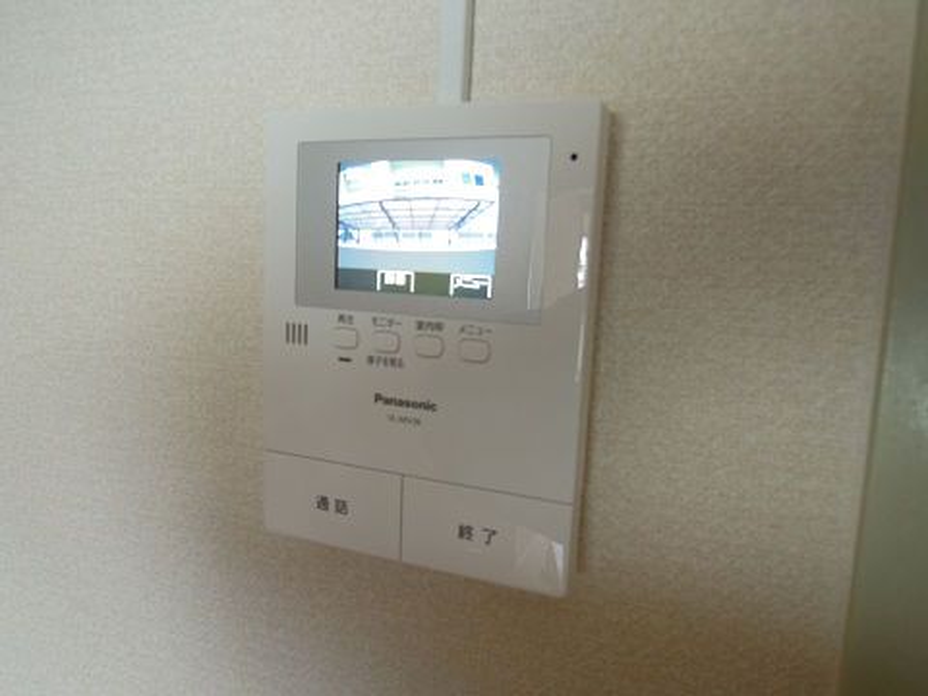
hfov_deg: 71.6
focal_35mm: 24
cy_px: 348
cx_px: 464
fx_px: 643
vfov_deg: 56.8
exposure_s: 1/25
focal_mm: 4.3
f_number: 2.8
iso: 400
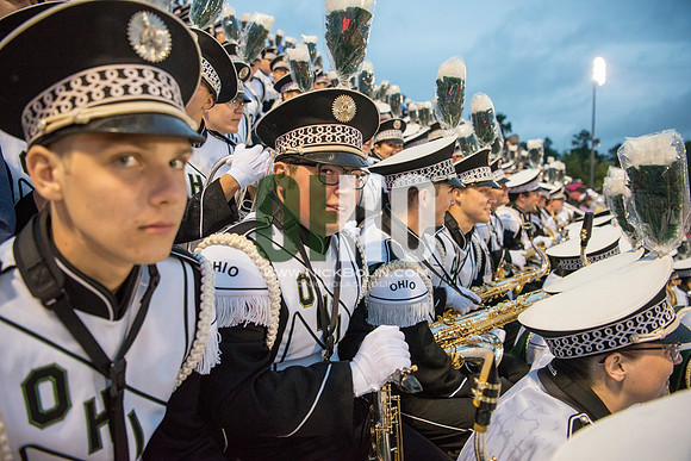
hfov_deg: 73.7
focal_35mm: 24
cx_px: 346
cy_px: 230
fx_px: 461
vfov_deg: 53.2
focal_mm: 24
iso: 2000
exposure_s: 1/320
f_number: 3.2
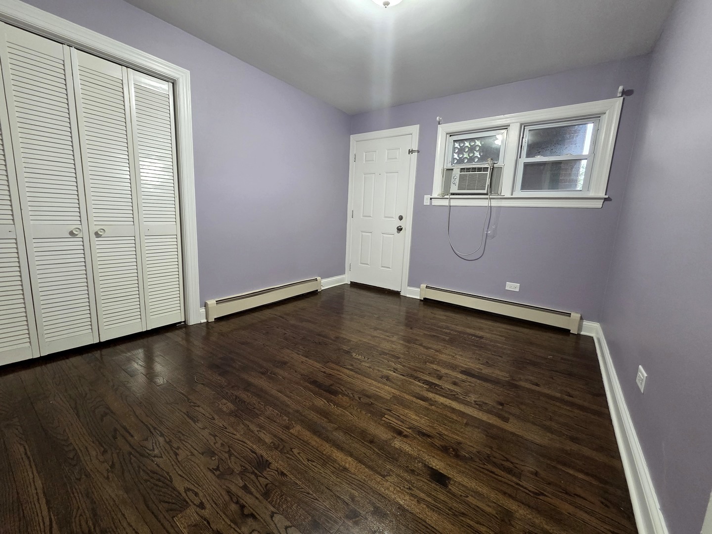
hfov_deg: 106.2
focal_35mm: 13
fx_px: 267
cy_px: 267
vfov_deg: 89.9
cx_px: 356
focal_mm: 2.2
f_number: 2.2
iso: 500
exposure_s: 1/60
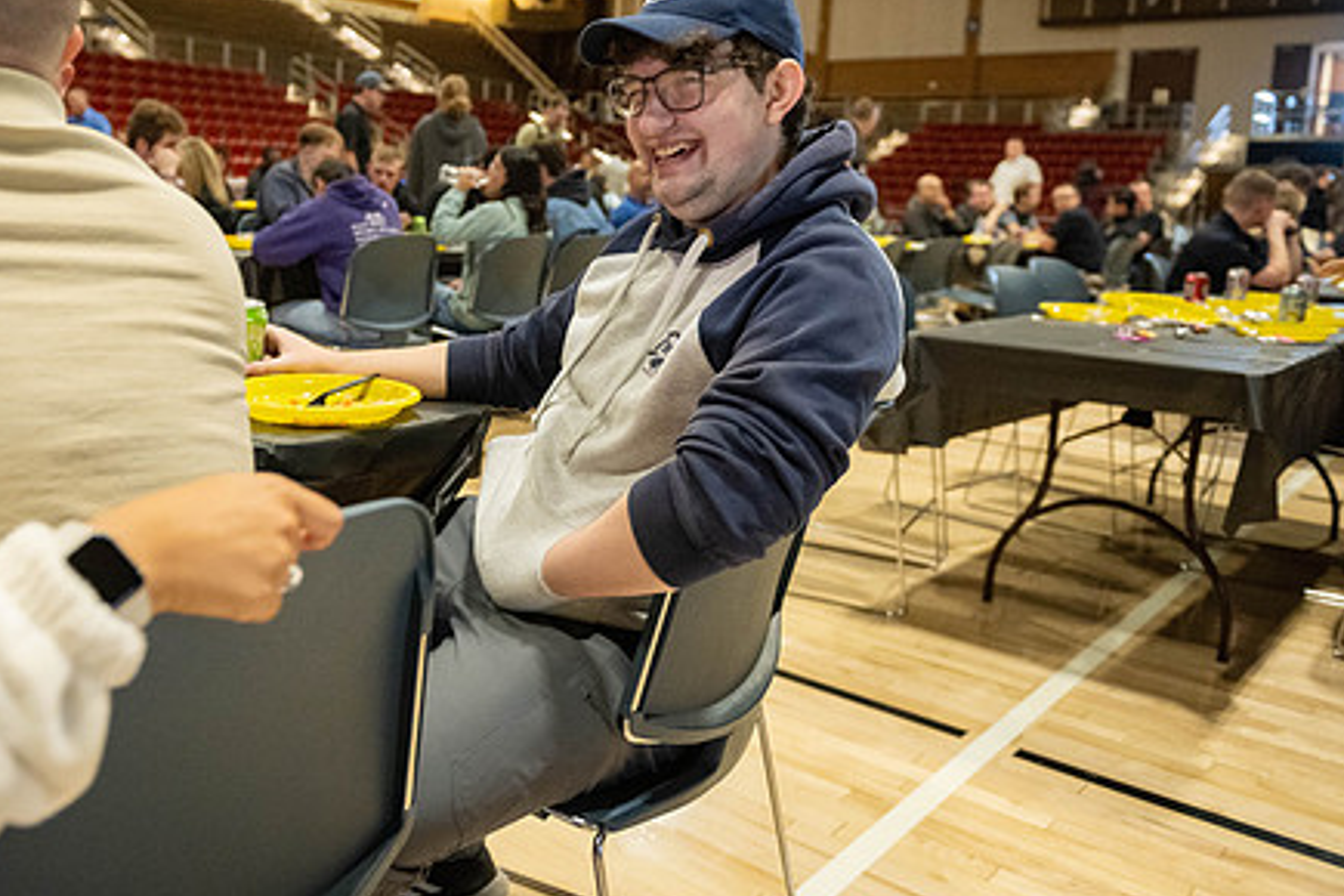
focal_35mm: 32
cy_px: 357
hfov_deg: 58.2
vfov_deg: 40.9
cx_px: 535
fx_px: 1195
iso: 5000
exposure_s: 1/250
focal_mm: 24
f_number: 2.8
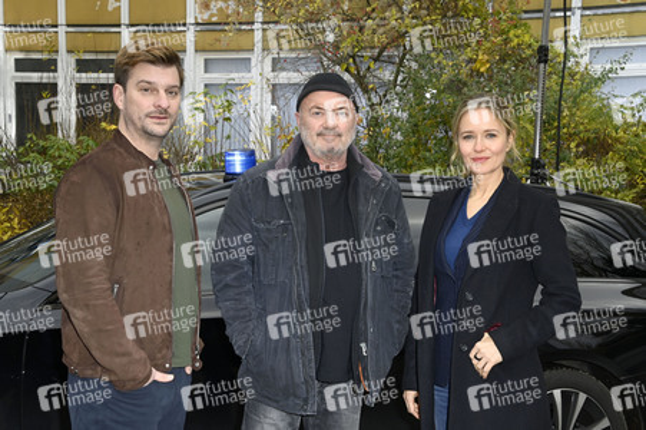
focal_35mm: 62
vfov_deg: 21.9
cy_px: 215
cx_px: 323
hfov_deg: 32.4
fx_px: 1112
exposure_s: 1/200
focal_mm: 62
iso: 800
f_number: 10
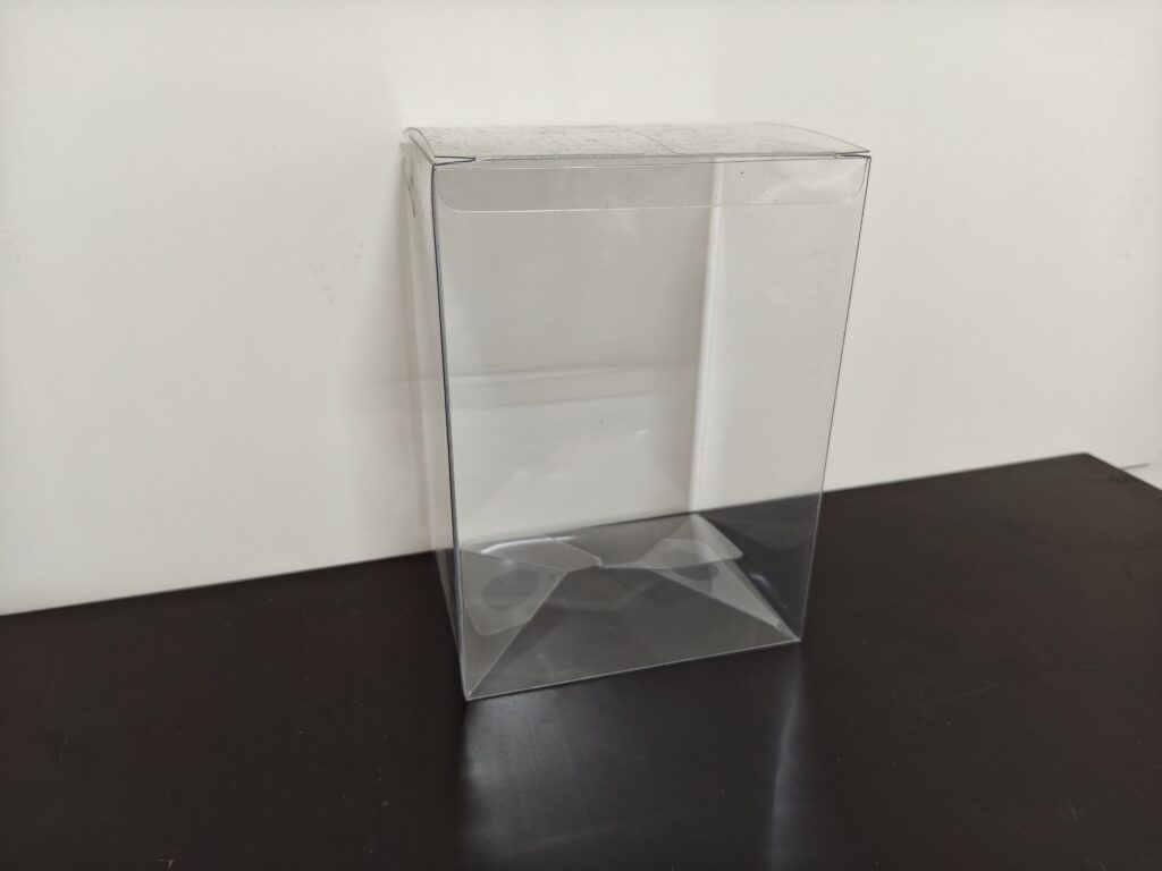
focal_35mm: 23
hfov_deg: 73.9
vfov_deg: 58.9
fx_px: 772
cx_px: 581
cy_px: 436
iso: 849
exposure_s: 1/50
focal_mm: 5.56
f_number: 1.88
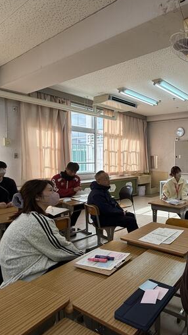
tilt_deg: -1.3
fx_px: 186
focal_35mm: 21
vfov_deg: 83.8
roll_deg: -0.8
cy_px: 164
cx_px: 199
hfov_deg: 43.6
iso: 64
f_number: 2.2
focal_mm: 2.22
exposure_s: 1/158
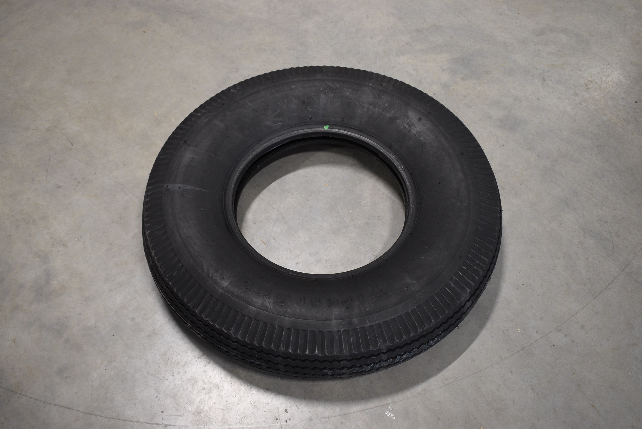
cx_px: 321
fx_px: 616
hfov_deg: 55.1
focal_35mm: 34
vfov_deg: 38.4
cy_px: 214
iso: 1250
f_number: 4.5
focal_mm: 23
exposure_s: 1/80
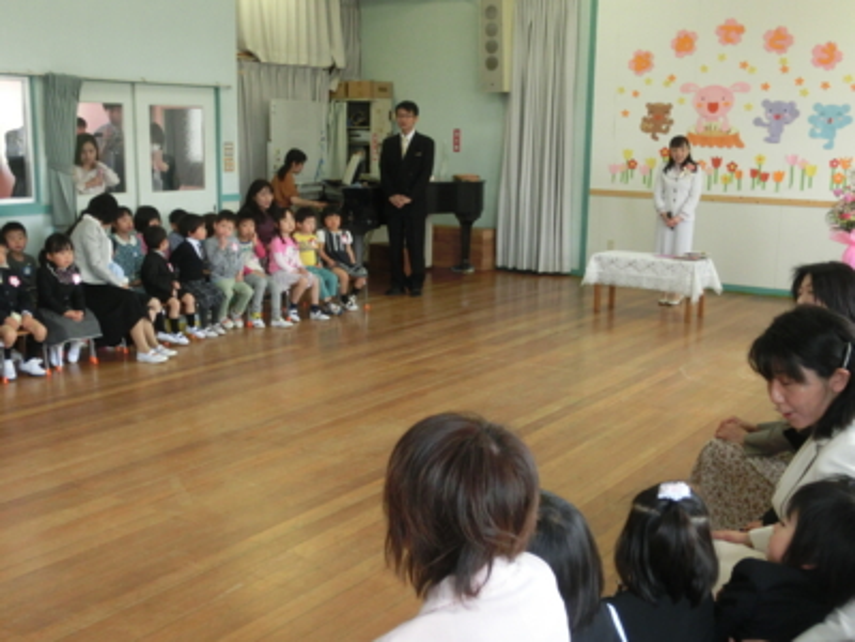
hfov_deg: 46.8
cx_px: 428
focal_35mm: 40
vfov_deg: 36.0
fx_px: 988
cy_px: 321
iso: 500
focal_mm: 7.15
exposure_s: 1/125
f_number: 4
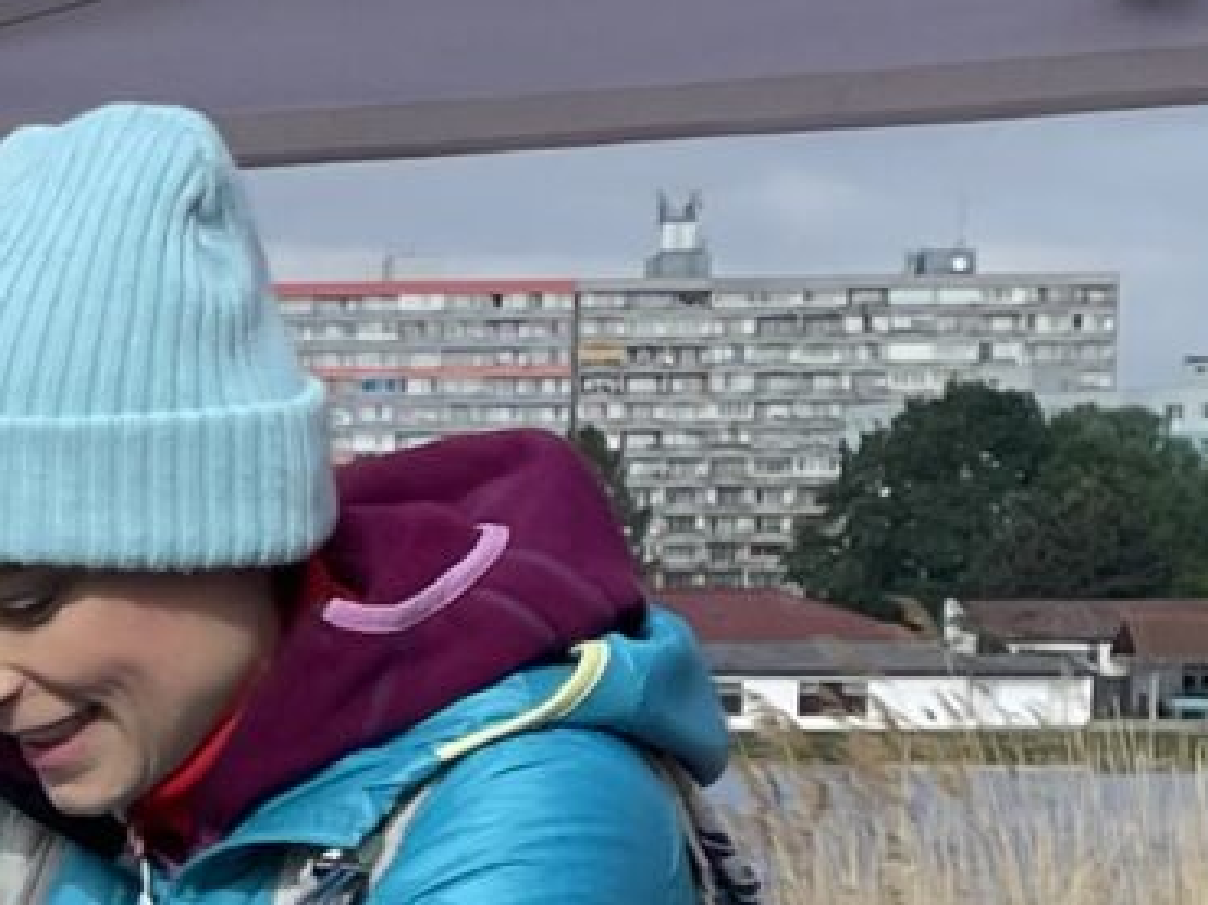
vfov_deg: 8.1
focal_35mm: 180
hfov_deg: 10.1
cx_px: -1257
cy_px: 1359
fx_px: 6277
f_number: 1.6
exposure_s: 1/2817
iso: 32
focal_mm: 4.2
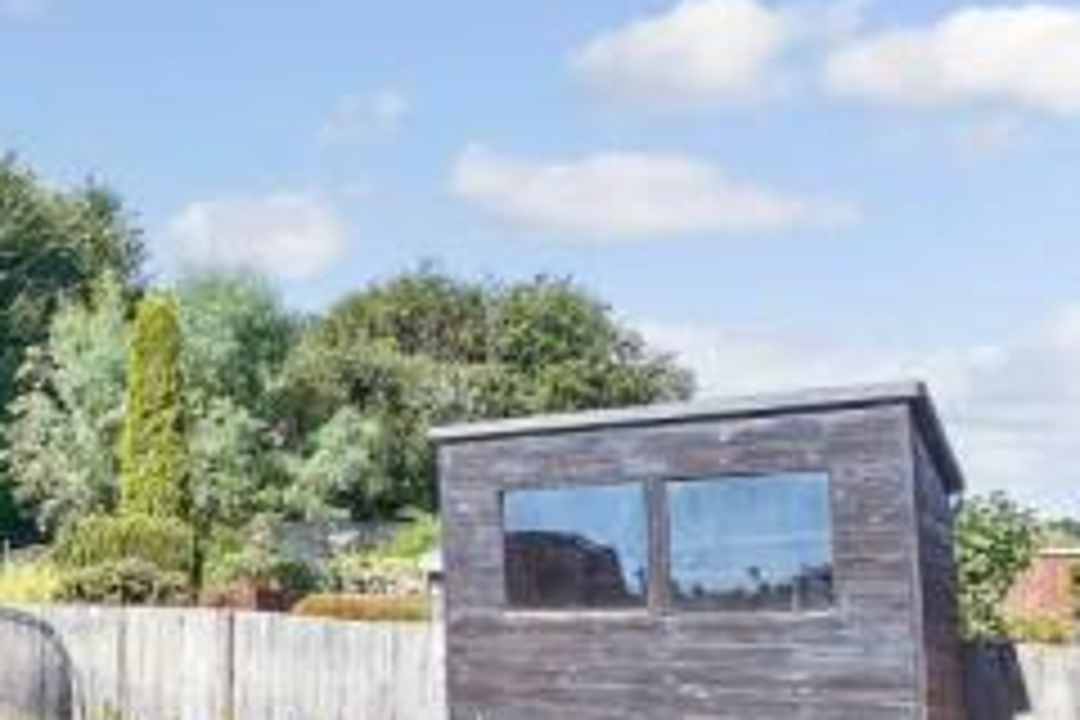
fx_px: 1230
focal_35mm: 41
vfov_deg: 32.0
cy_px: 538
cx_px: -290
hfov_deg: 34.8
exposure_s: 1/640
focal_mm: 10
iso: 320
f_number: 8
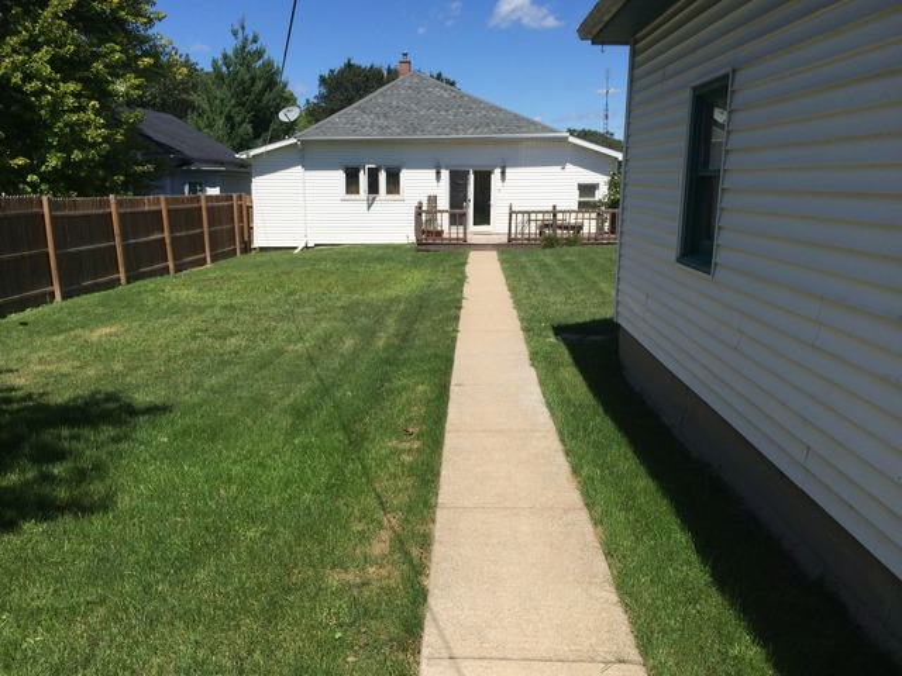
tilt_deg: -8.5
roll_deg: +1.4
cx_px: 451
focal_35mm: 29
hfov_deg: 61.7
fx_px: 756
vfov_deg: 48.2
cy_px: 338
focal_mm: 4.15
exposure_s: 1/2933
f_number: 2.2
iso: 32
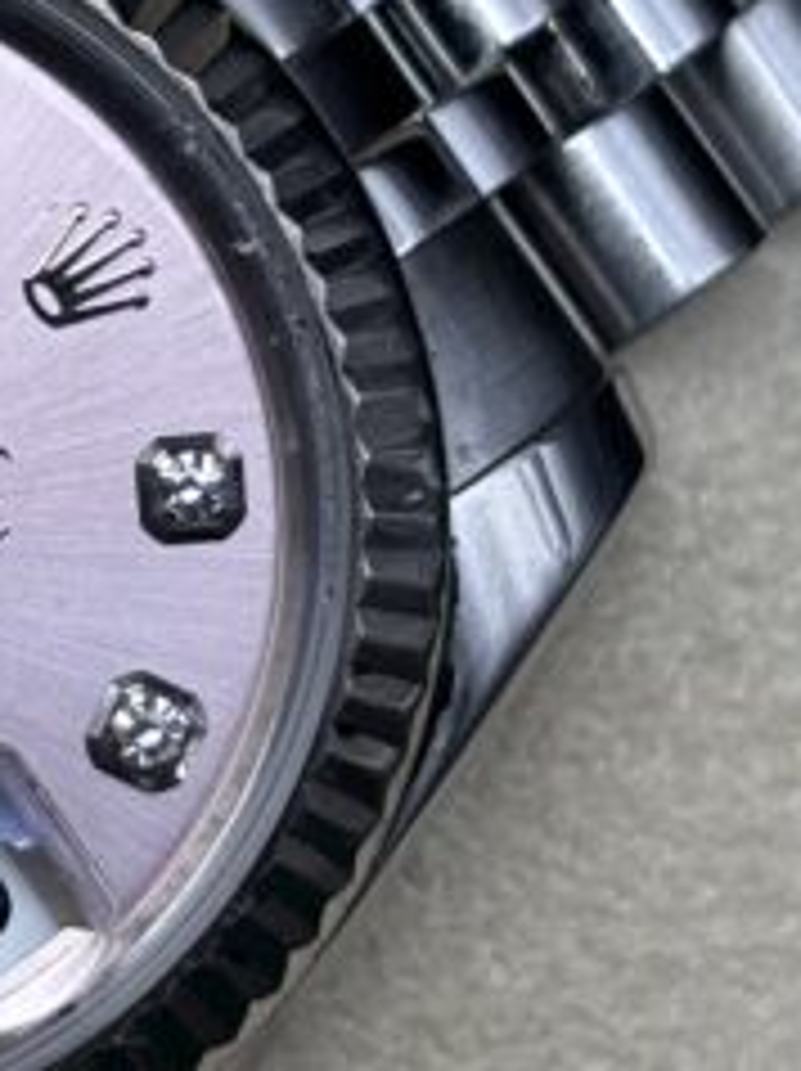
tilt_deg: -49.1
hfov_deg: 6.5
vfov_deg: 8.8
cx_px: -446
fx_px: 6923
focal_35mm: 224
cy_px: 423
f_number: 1.6
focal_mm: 5.96
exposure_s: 1/180
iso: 32
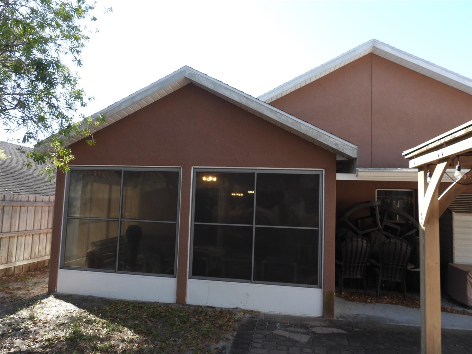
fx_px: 327
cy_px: 177
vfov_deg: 56.8
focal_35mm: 24
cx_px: 236
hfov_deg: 71.6
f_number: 2.8
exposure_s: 1/320
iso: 100
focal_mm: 4.3
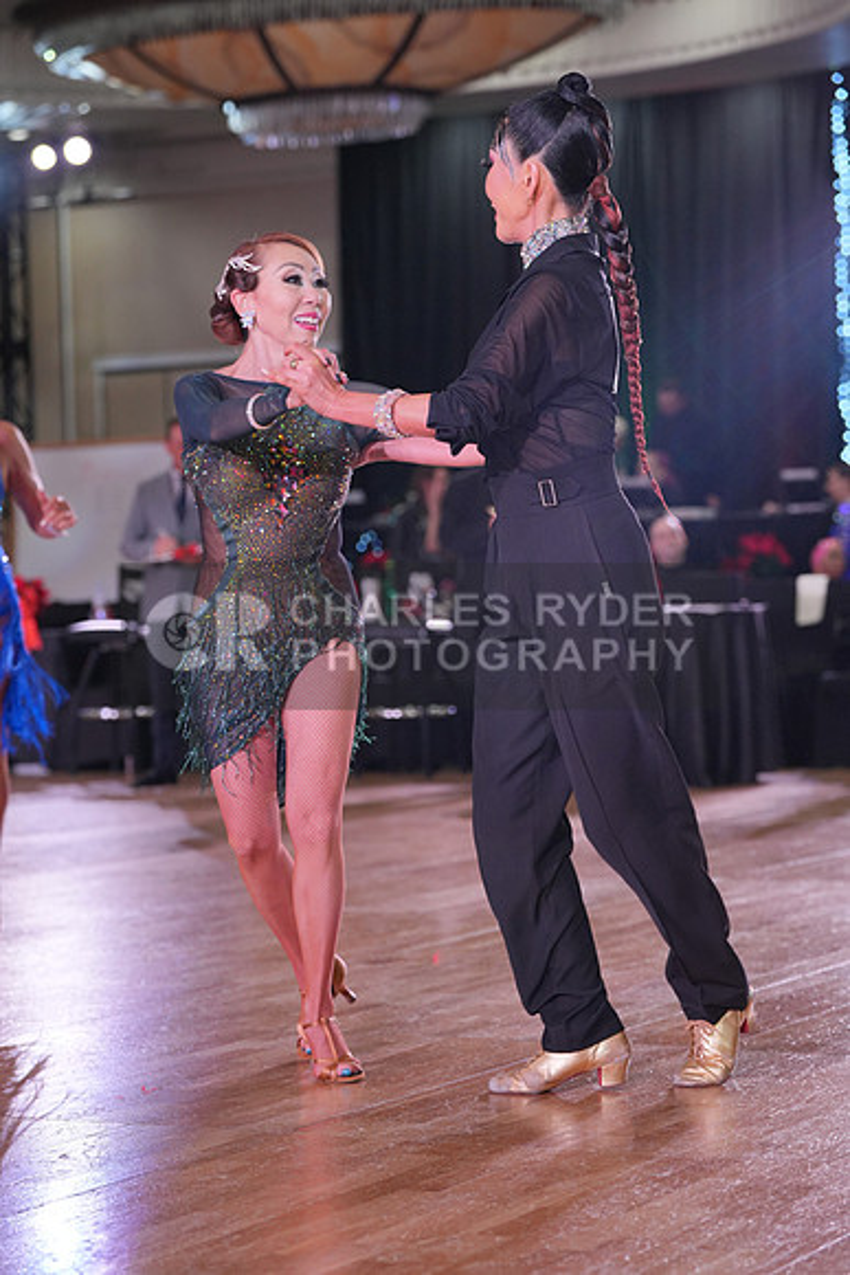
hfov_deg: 14.9
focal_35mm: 92
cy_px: 638
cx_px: 425
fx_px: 3256
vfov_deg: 22.1
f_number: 4
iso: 1600
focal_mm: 92
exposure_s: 1/500
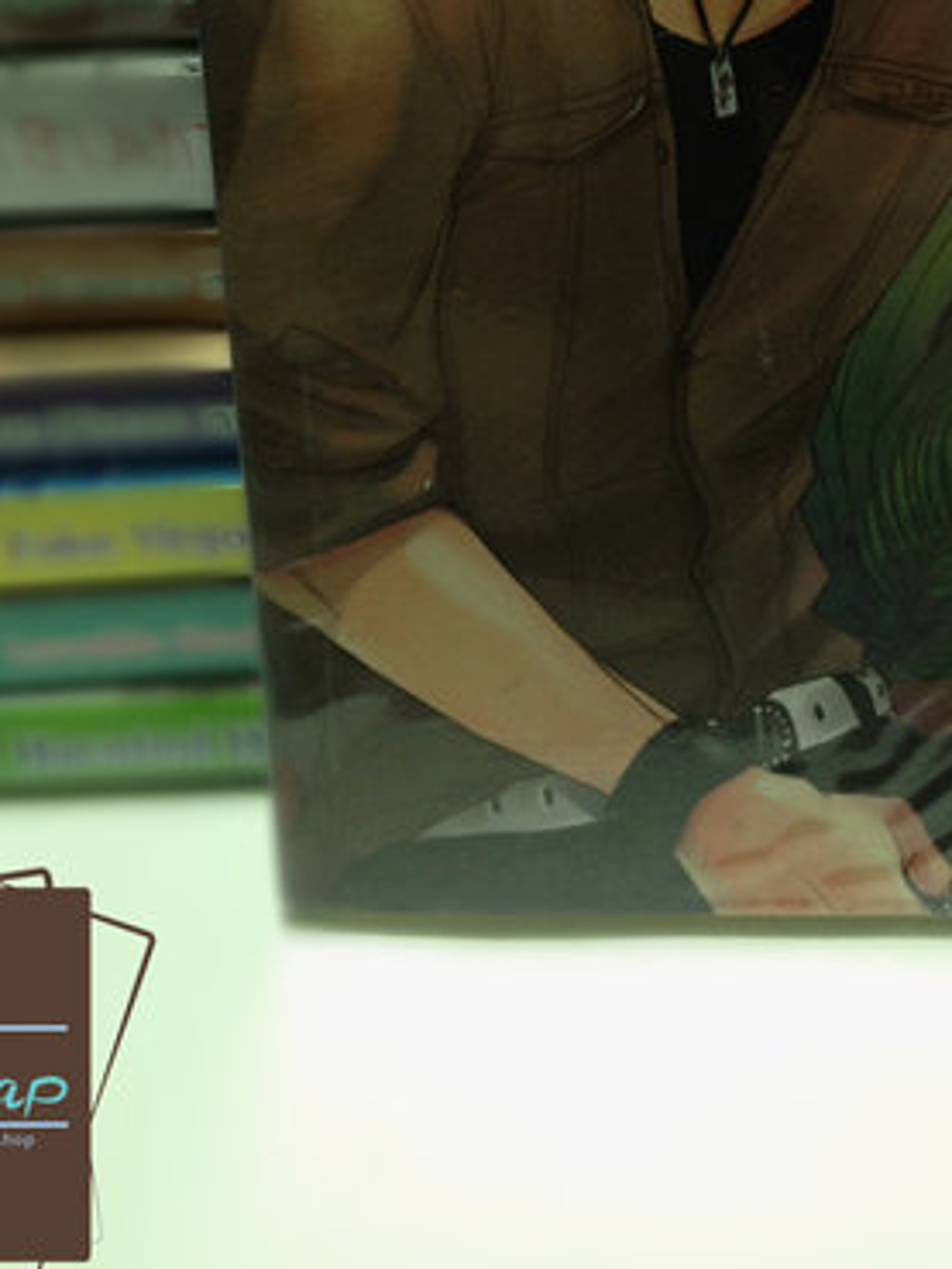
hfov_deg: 19.9
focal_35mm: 73
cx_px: 770
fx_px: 2675
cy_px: -55
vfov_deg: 25.1
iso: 64
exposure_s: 1/120
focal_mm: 4.13
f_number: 2.4
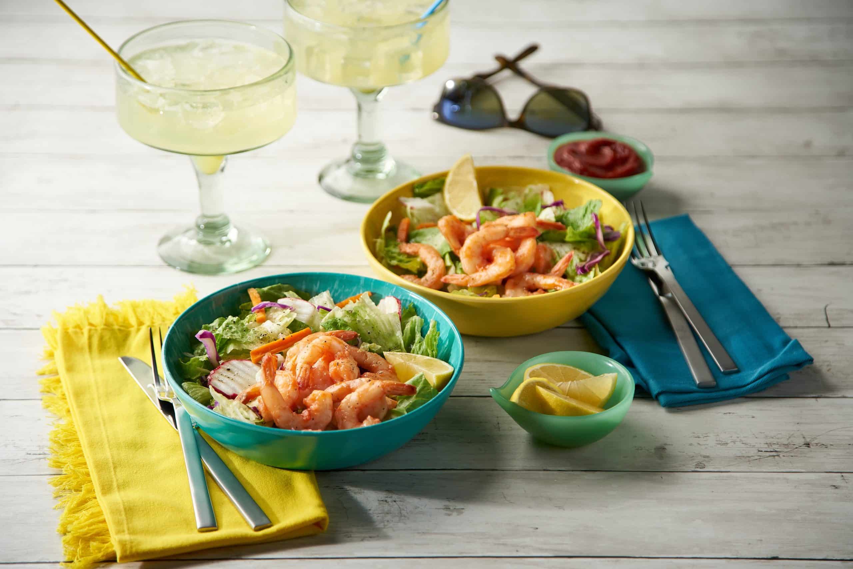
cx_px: 426
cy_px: 284
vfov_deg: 13.0
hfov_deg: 19.5
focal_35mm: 105
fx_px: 2488
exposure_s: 1/250
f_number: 4
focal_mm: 105
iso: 320
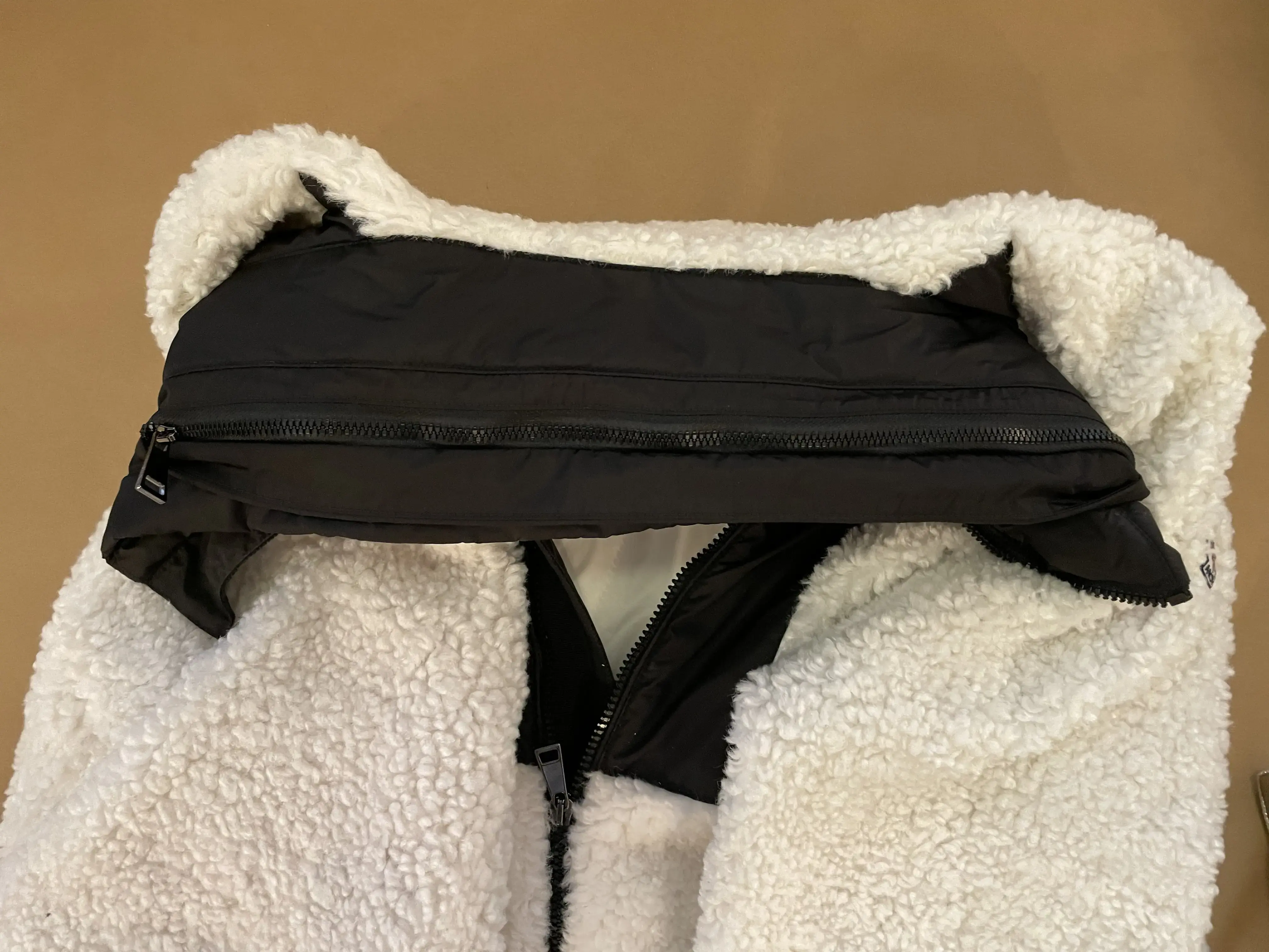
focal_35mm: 26
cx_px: 634
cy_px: 476
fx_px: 953
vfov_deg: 53.1
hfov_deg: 67.3
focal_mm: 4.2
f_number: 1.6
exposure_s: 1/50
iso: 320
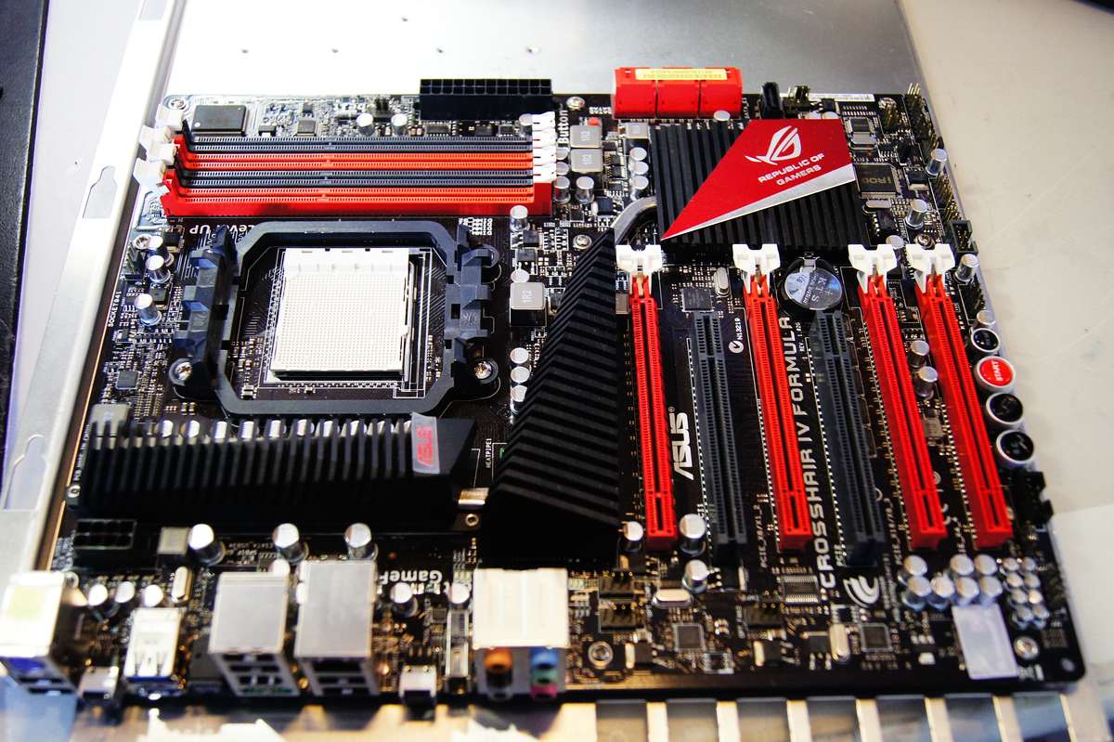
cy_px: 371
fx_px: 1206
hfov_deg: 49.6
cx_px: 557
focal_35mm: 39
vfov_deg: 34.2
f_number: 4
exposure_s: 1/50
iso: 800
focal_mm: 26
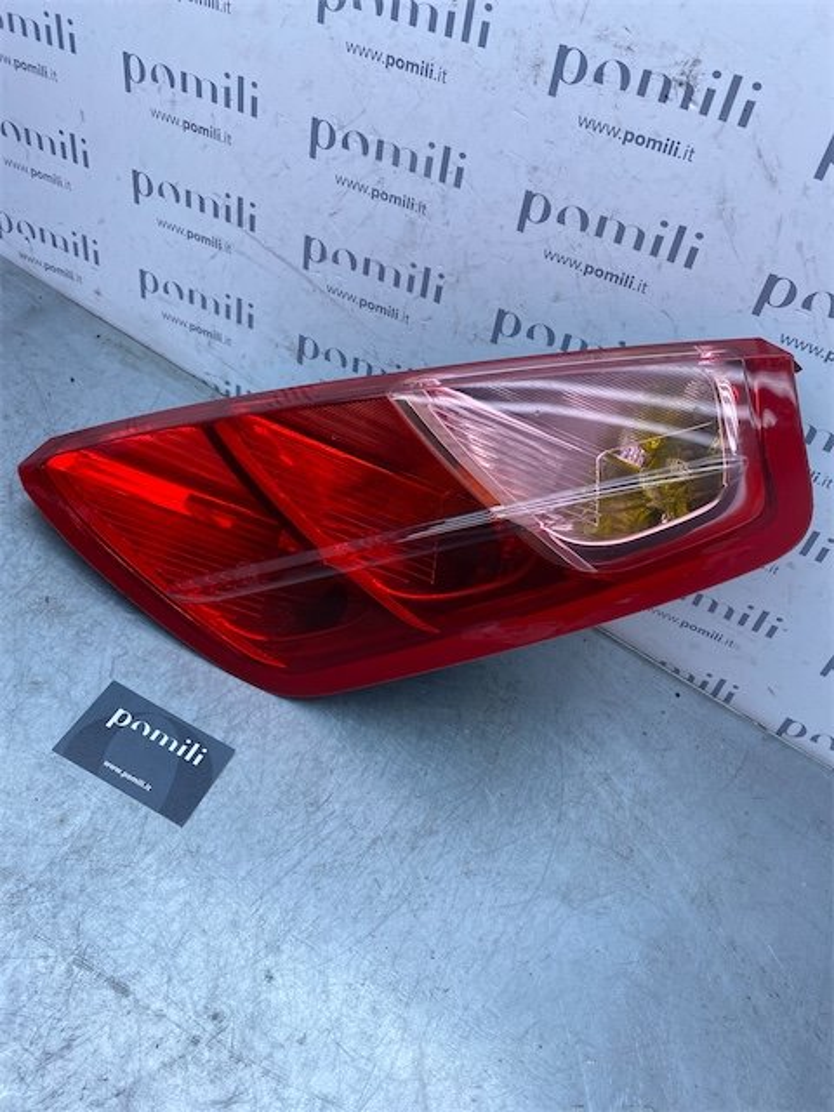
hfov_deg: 53.1
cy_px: 556
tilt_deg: -46.6
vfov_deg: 67.3
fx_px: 835
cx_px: 417
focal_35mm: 26
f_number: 1.8
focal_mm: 4.25
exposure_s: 1/927
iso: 32
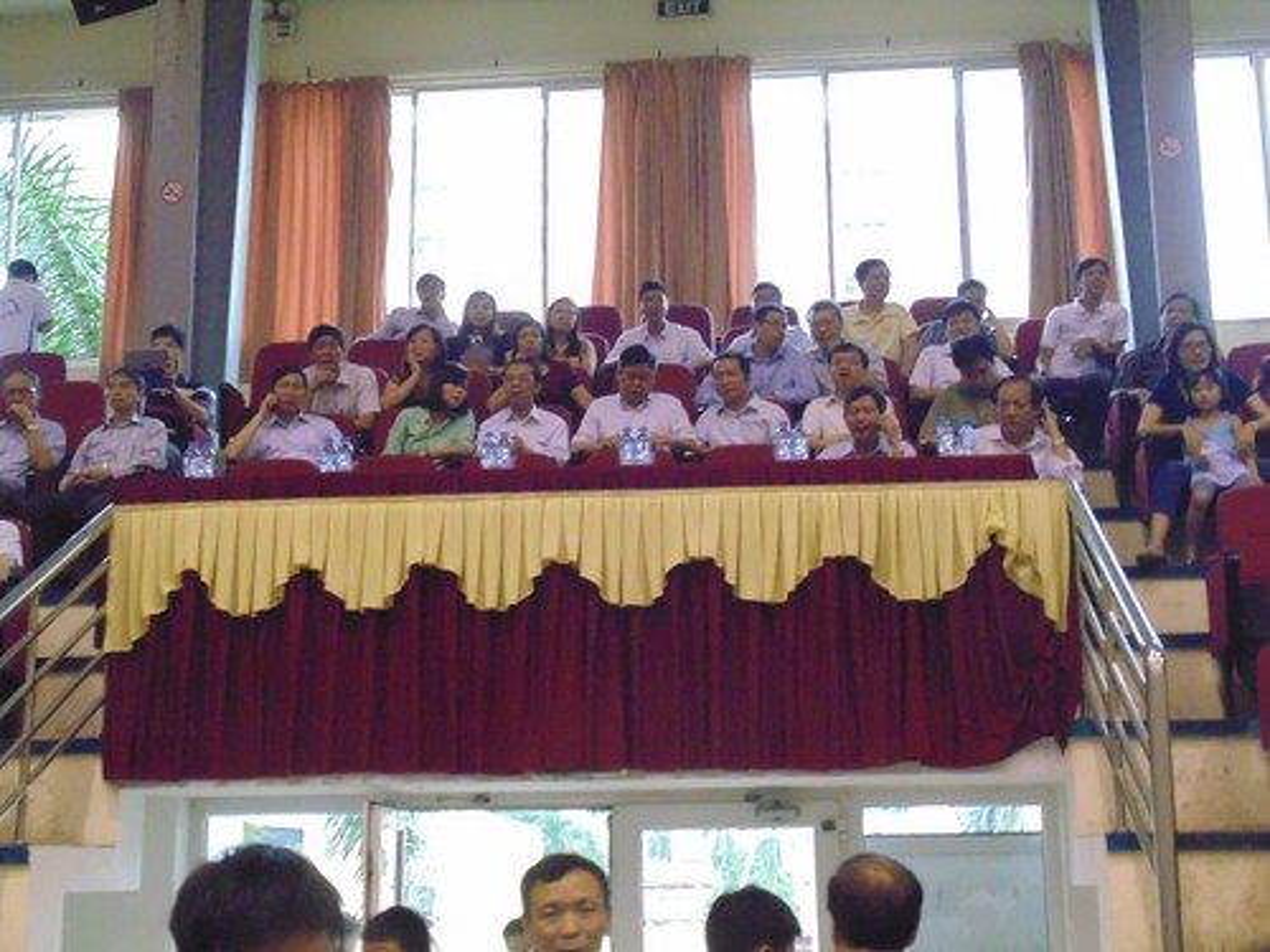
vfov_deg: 27.5
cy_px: 476
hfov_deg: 36.2
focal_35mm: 53
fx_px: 1944
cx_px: 635
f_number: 3.9
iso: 800
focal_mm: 9.5
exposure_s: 1/40
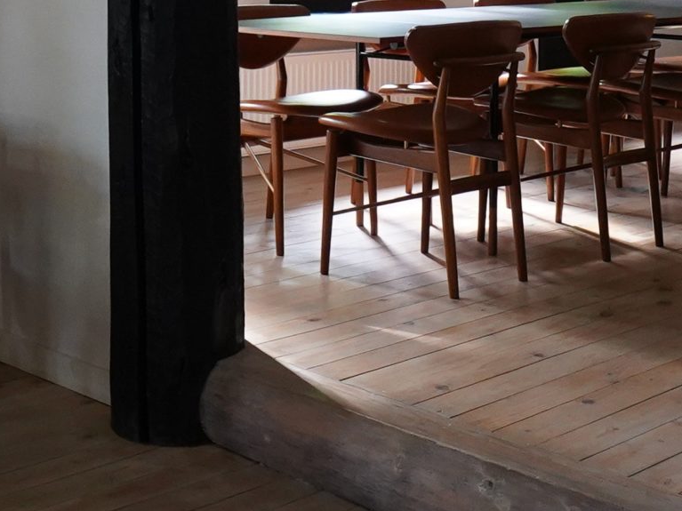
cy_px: 5
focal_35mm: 77
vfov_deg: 18.6
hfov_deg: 25.3
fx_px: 1517
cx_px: 318
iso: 2500
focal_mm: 16
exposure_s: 1/30
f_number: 8
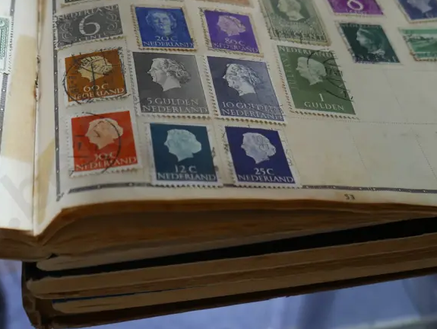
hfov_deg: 33.7
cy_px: 80
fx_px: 720
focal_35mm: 57
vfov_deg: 25.4
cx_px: 185
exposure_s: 1/60
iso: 400
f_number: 3.6
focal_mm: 16
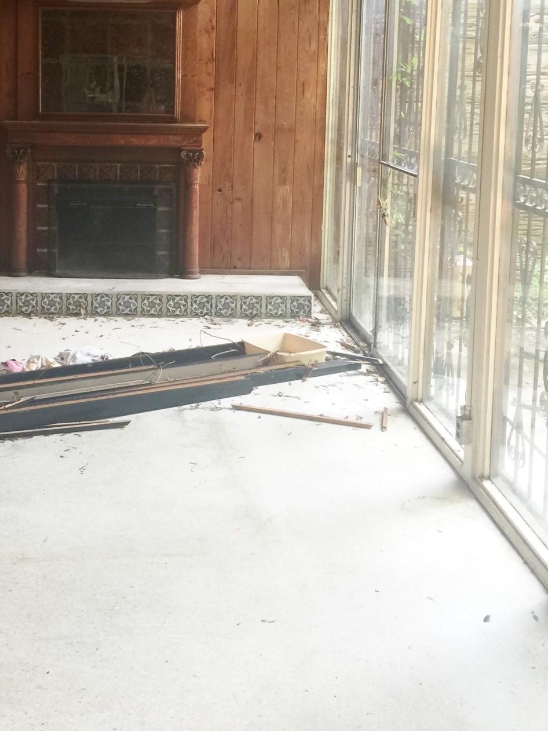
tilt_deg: -5.9
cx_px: 171
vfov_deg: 40.4
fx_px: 971
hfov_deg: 31.2
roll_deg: -0.5
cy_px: 212
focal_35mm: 46
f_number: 2.2
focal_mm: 4.15
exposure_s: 1/30
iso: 40
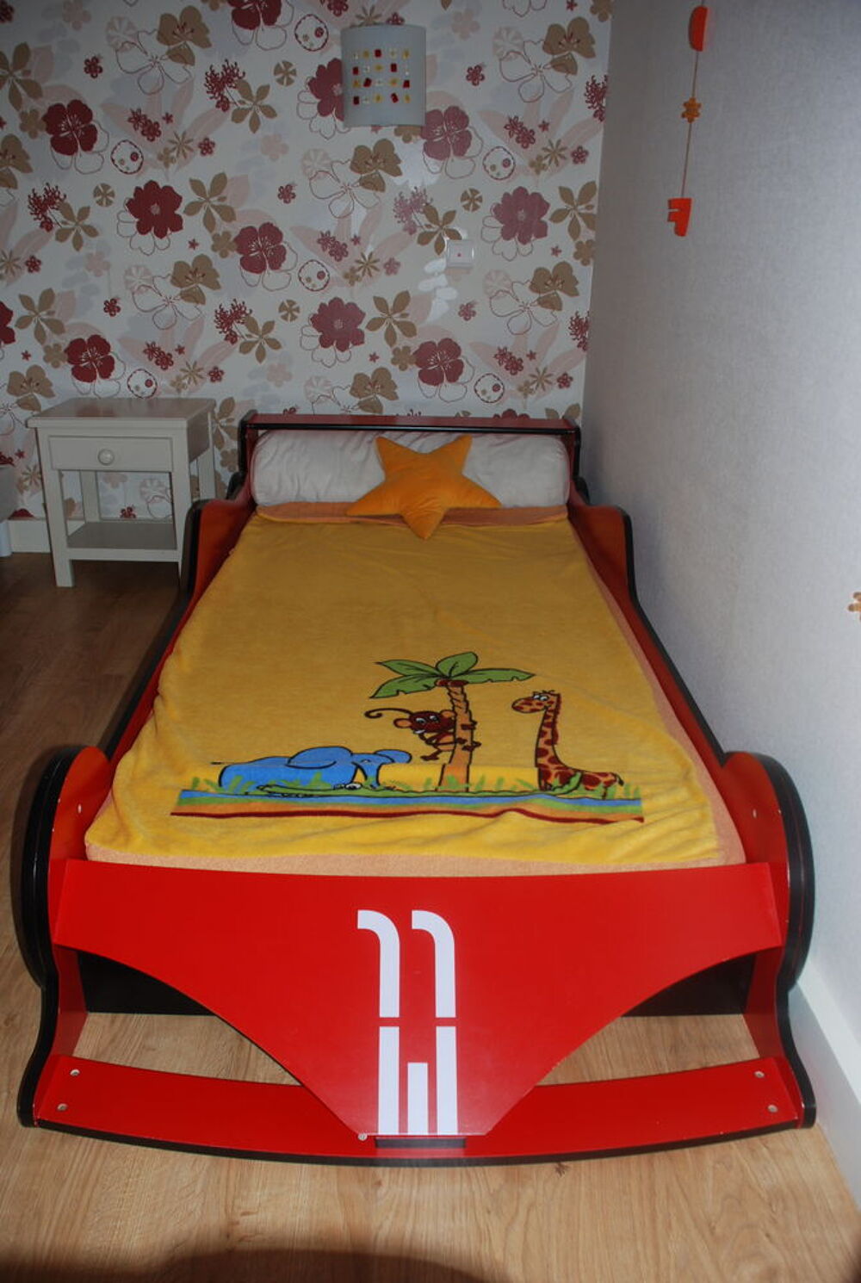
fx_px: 1071
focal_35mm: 30
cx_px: 430
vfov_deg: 61.8
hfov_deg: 43.8
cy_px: 642
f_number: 4
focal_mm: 20
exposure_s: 1/60
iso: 400
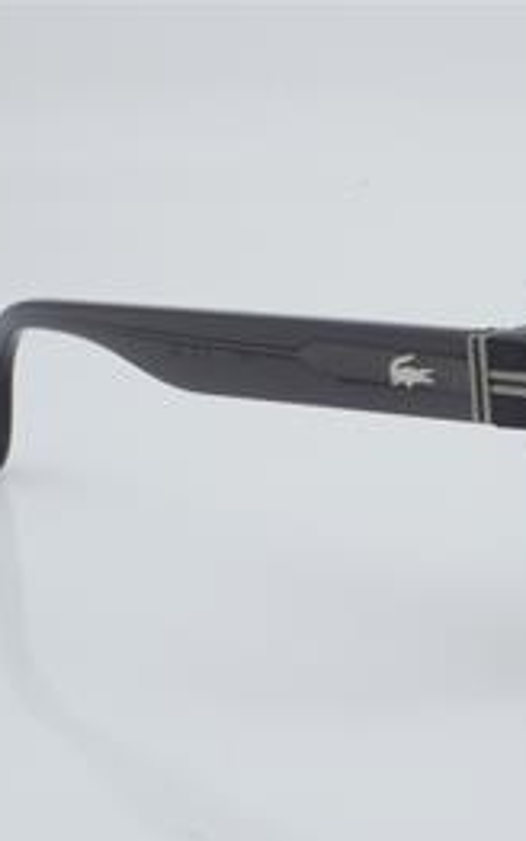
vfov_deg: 19.9
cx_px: 600
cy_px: 424
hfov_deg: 12.3
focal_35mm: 105
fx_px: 2401
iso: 100
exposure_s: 1/4
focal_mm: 45
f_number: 29
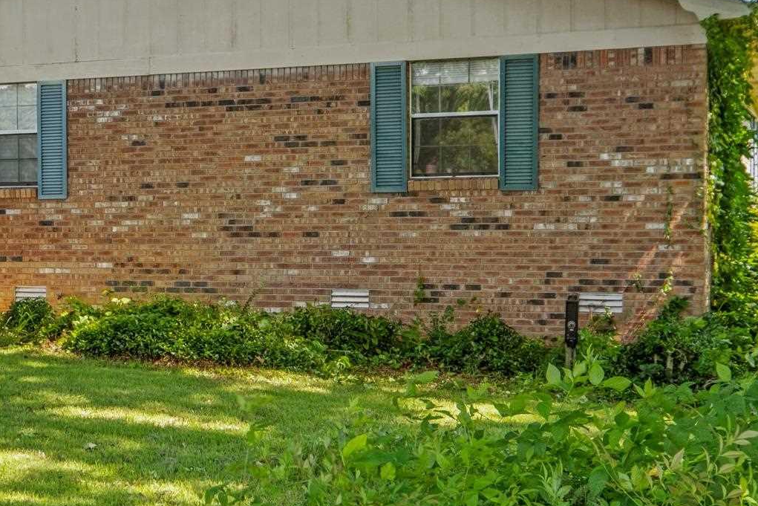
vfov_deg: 19.2
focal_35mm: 71
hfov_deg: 26.8
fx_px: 1495
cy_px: 206
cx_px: -12
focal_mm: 19.1
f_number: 6.4
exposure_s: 1/30
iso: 200
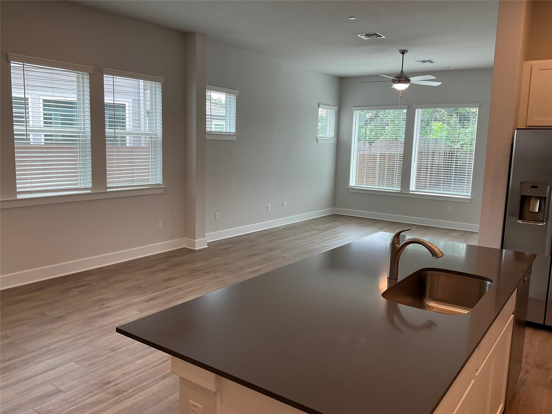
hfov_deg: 61.7
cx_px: 276
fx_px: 462
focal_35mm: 29
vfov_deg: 48.2
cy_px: 207
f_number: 1.8
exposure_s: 1/120
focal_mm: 3
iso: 40
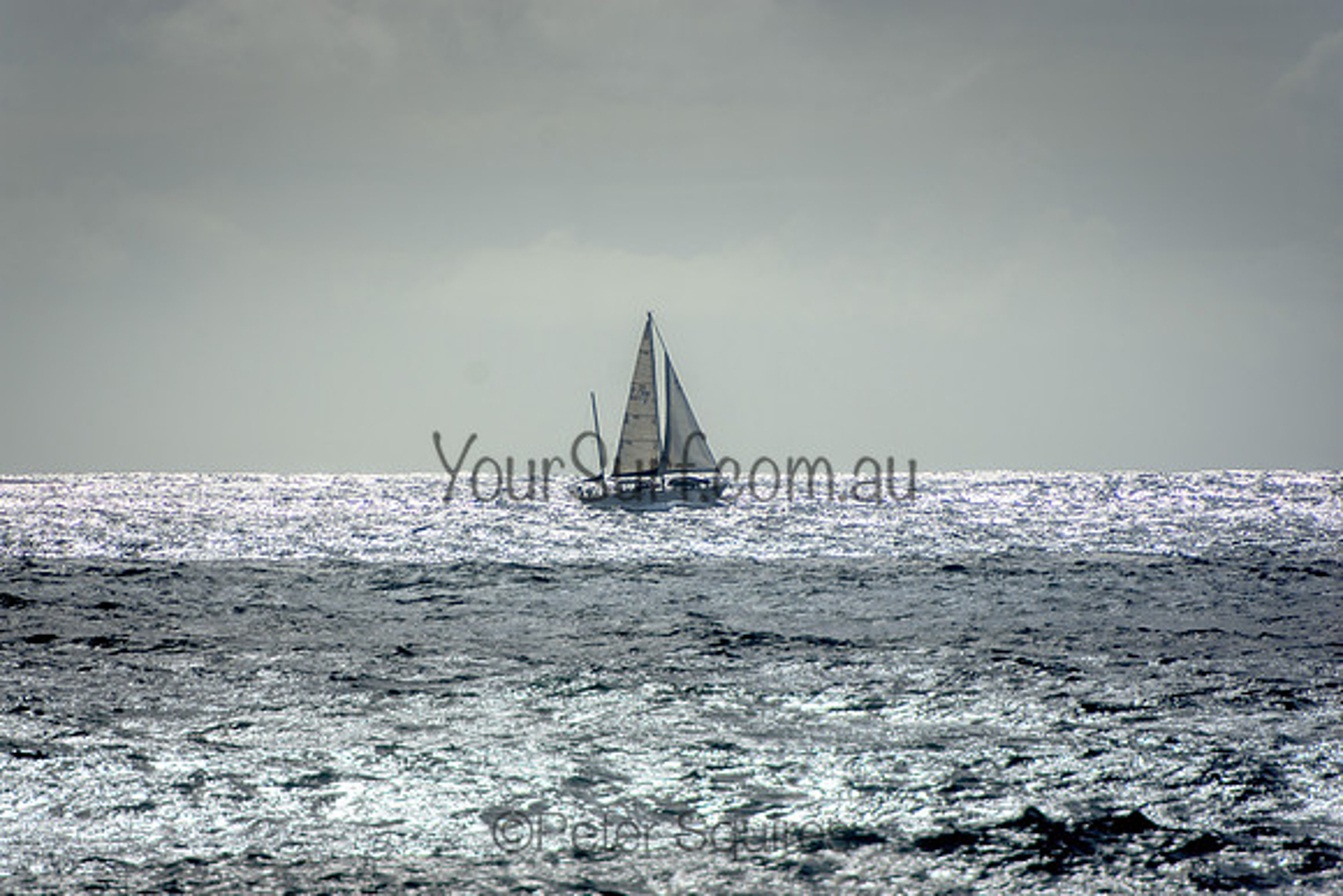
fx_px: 22423
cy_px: 448
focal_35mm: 601
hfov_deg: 3.4
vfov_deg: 2.3
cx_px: 672
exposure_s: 1/2000
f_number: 5.6
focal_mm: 400
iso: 125
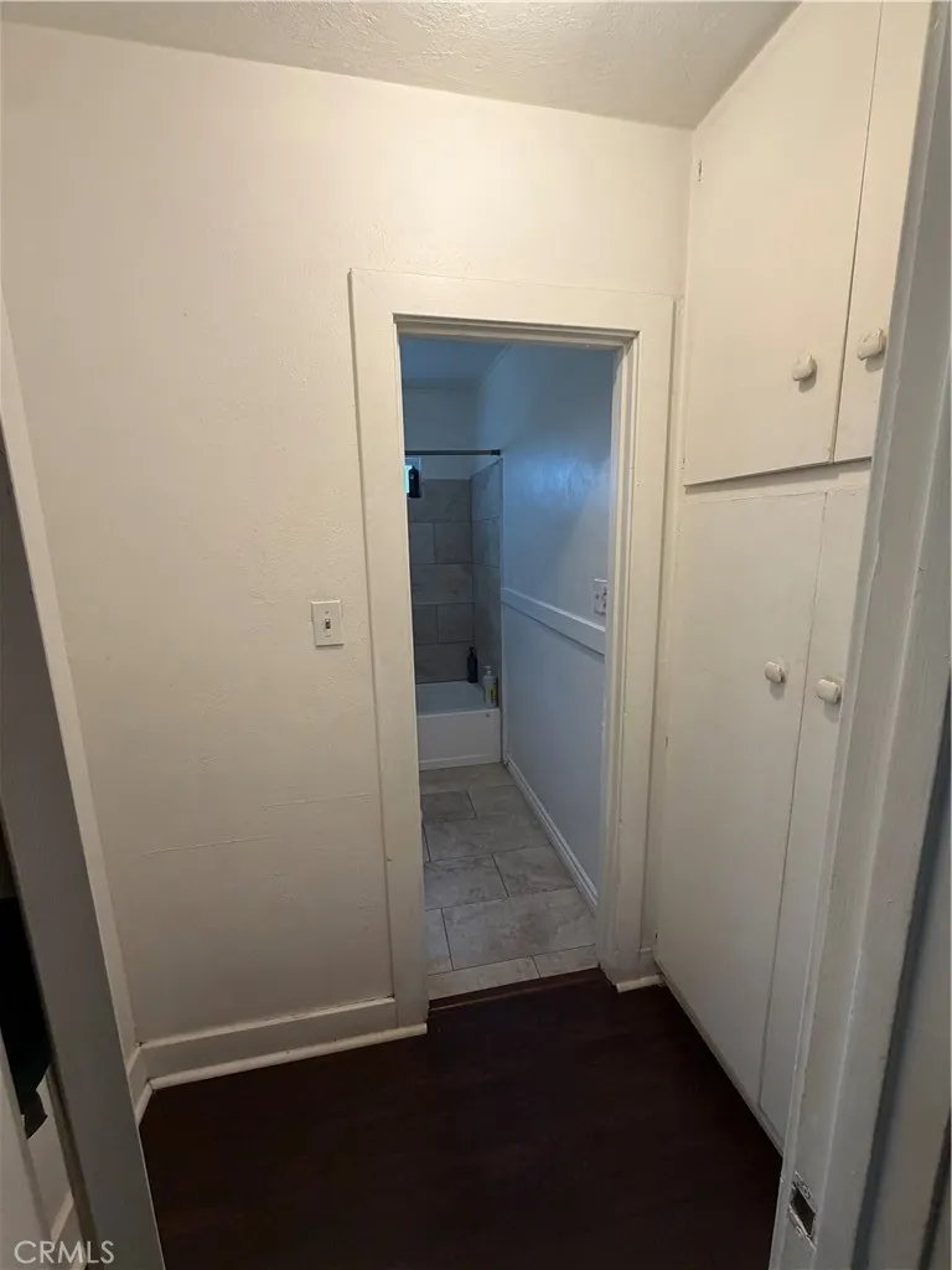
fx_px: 513
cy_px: 635
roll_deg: +0.7
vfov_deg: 102.1
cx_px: 476
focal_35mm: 14
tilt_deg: -11.0
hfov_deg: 85.7
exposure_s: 1/120
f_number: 2.2
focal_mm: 2.22
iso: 250
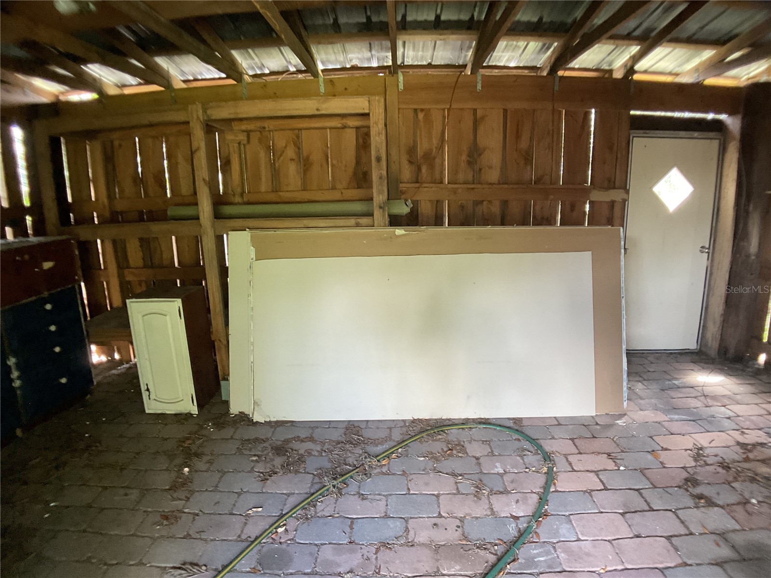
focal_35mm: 29
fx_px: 646
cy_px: 289
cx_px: 386
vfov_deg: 48.2
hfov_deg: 61.7
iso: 250
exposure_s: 1/60
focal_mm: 3
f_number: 1.8
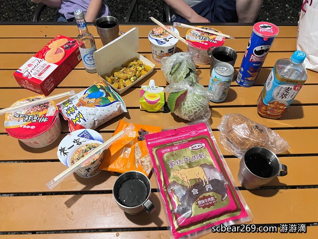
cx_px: 159
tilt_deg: -56.1
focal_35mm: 26
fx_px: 239
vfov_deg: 53.1
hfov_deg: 67.3
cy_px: 120
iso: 500
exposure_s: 1/40
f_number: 1.5
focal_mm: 5.7
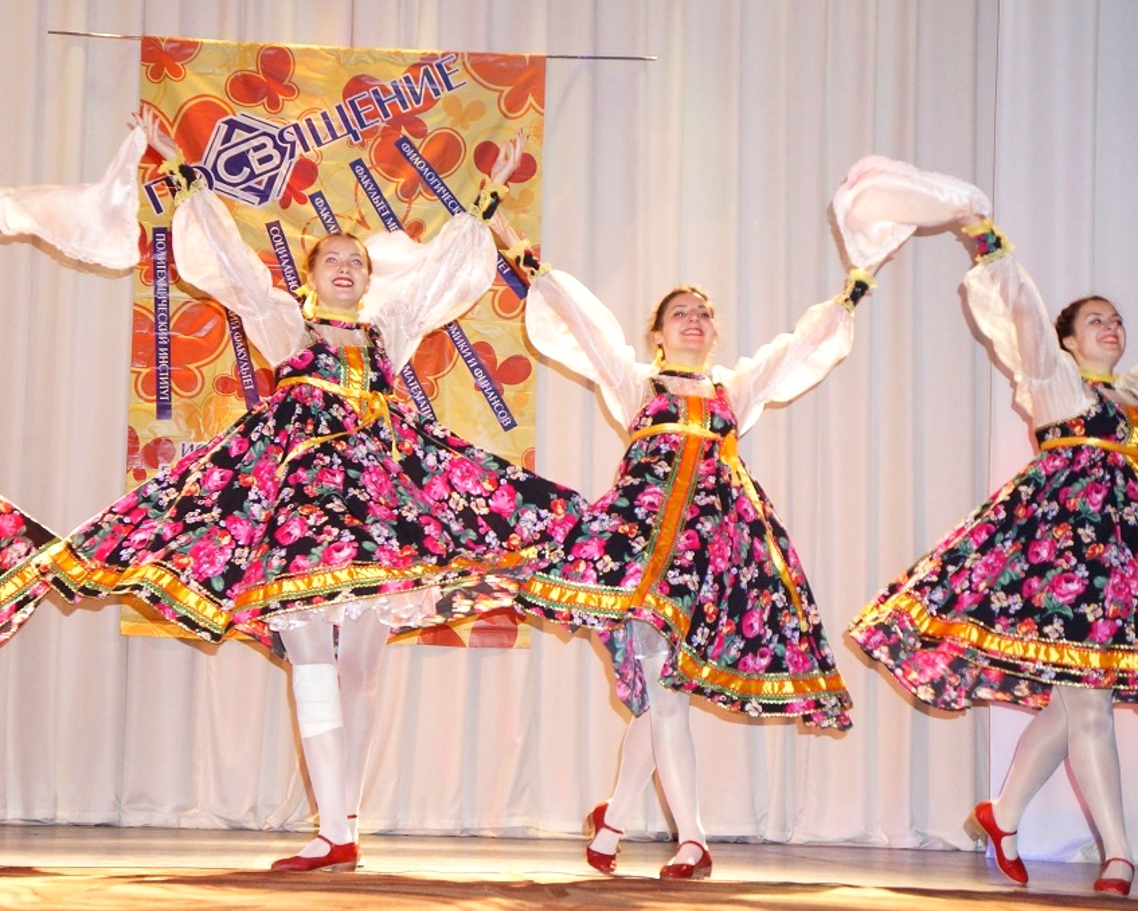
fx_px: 2291
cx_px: 490
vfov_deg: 22.5
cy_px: 456
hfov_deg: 27.9
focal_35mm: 68
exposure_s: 1/160
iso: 3200
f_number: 4.5
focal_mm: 40
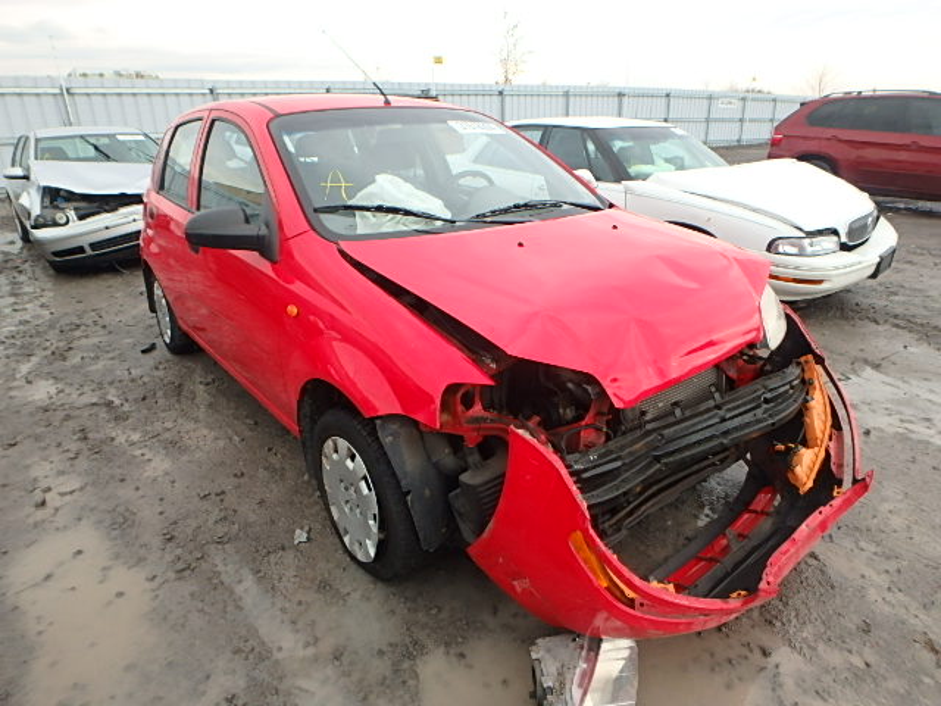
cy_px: 353
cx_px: 470
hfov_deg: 79.0
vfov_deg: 63.4
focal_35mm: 21
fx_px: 571
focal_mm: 3.7
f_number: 3.5
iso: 160
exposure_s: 1/60
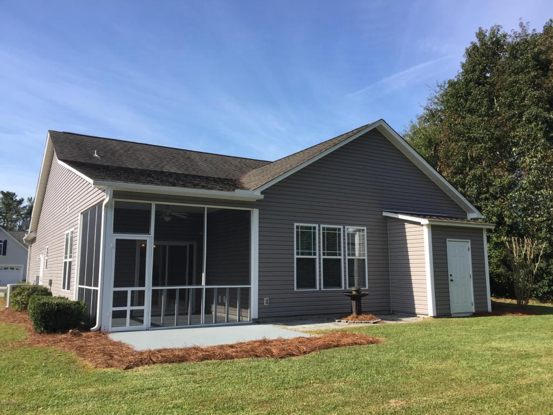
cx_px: 276
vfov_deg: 48.2
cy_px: 208
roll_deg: -0.1
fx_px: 463
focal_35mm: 29
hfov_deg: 61.7
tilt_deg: +6.8
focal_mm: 4.15
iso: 32
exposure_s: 1/1276
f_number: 2.2
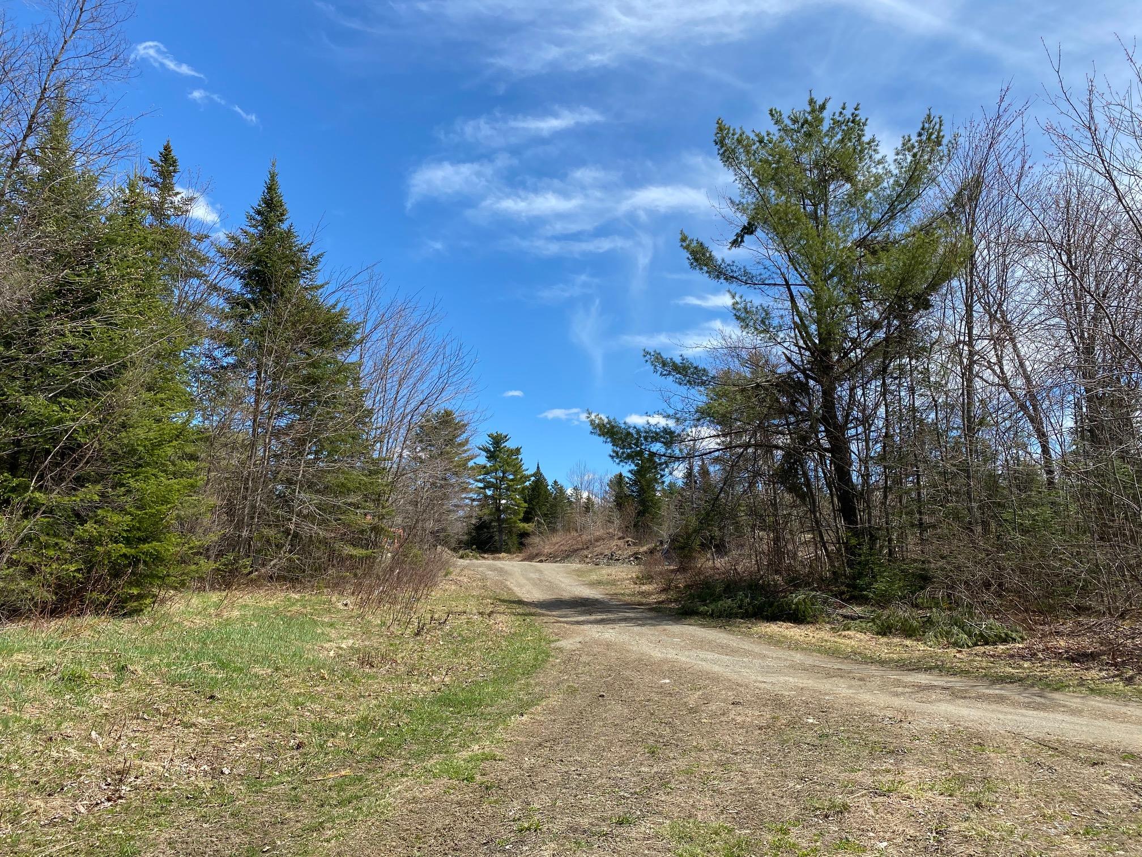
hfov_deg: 67.3
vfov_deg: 53.1
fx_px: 858
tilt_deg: +11.7
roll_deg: -1.6
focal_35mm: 26
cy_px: 428
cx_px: 571
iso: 32
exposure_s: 1/2273
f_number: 1.8
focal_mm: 4.25
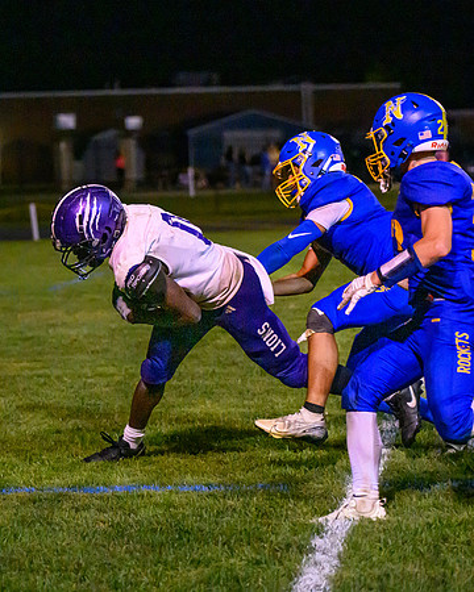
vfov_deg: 14.6
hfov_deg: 11.7
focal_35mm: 132
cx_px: 214
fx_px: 2318
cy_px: 316
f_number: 2.8
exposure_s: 1/2000
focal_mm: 82
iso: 10000
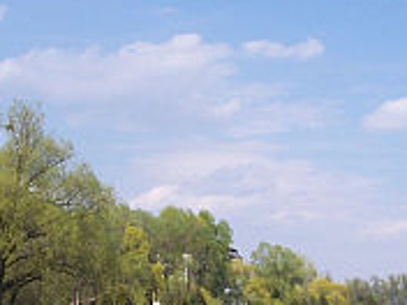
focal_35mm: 87
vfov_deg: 16.9
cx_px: 199
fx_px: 1023
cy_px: 226
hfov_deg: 22.5
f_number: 5.6
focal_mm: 5.6
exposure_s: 1/500
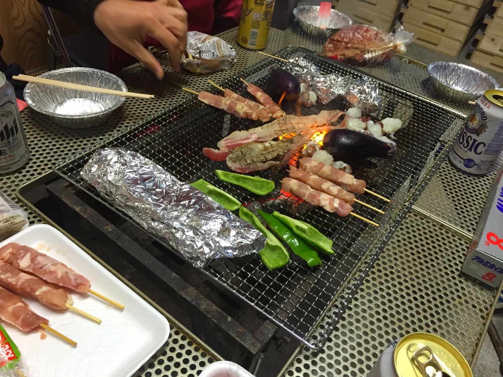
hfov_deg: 61.7
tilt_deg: -41.5
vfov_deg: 48.2
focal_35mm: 29
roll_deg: -11.6
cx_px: 252
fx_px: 421
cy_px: 188
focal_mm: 4.15
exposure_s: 1/30
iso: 125
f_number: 2.2
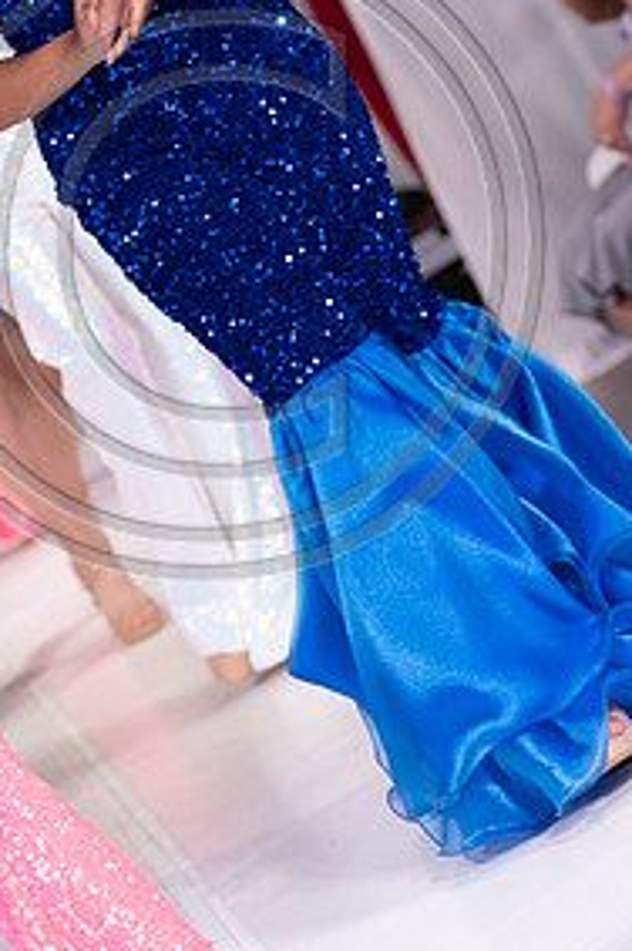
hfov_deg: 6.4
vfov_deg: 9.6
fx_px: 5675
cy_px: 242
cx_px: 203
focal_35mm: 215
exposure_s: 1/400
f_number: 5.6
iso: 2000
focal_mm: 135
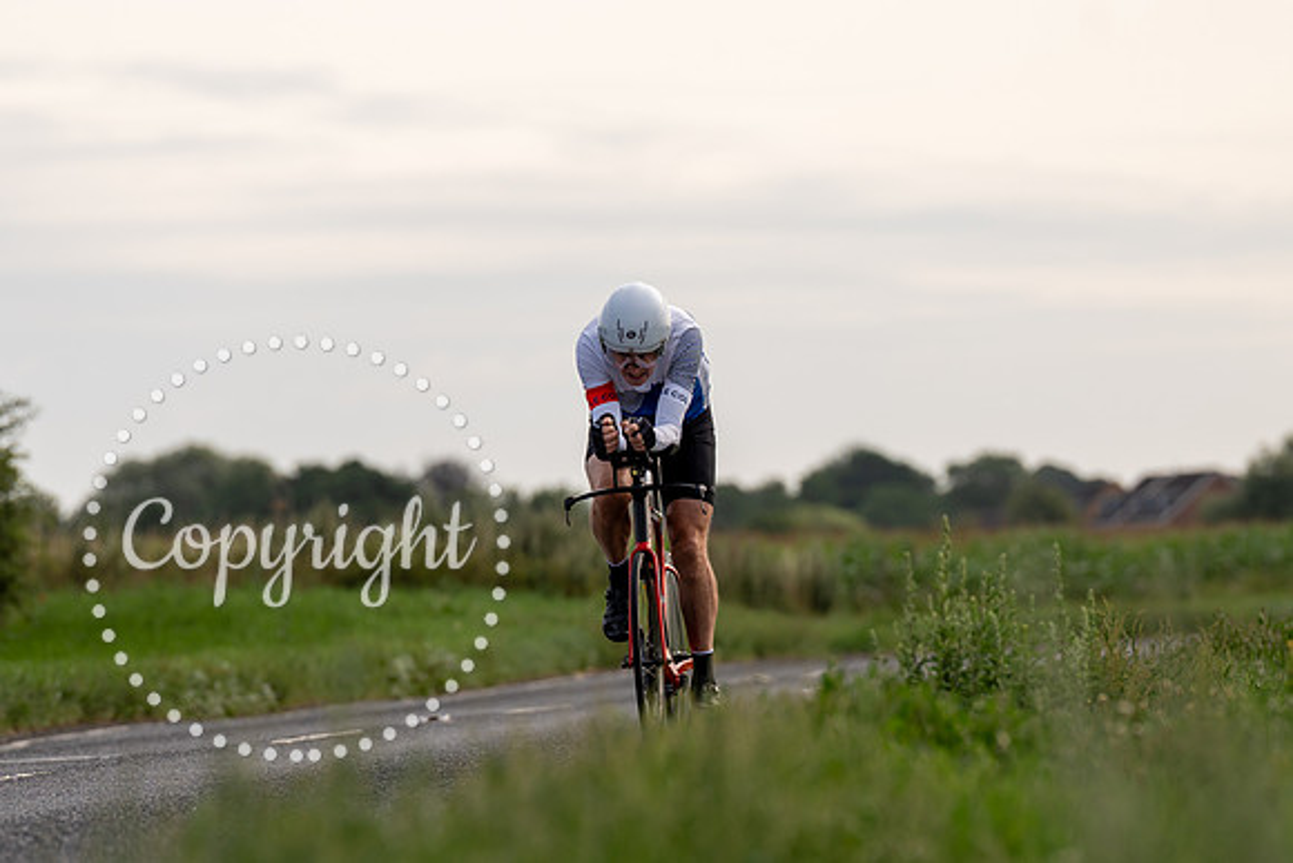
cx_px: 646
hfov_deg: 7.6
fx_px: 9762
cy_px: 586
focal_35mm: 272
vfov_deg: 5.1
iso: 160
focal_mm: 200
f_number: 4
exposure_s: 1/1000
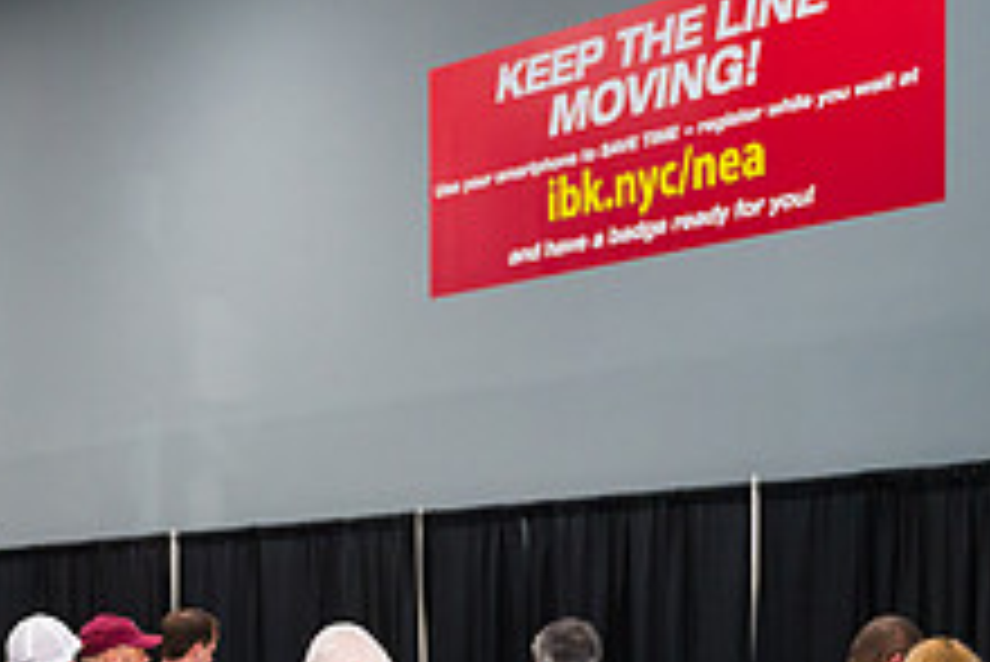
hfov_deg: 19.8
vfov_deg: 13.4
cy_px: 775
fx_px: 2752
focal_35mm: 100
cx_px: 18
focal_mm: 38
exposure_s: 1/200
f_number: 3.2
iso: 3200
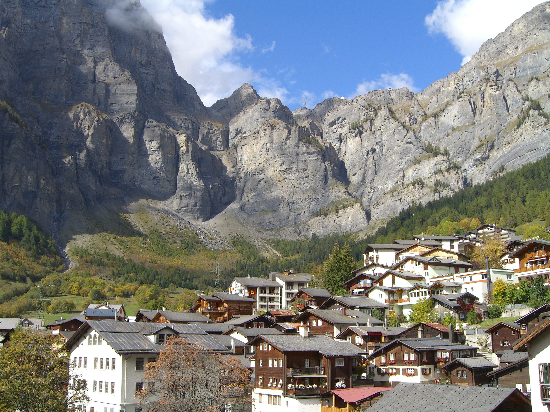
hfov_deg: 49.0
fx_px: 604
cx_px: 275
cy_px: 206
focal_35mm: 38
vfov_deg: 37.7
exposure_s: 1/500
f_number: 4
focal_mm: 7.9
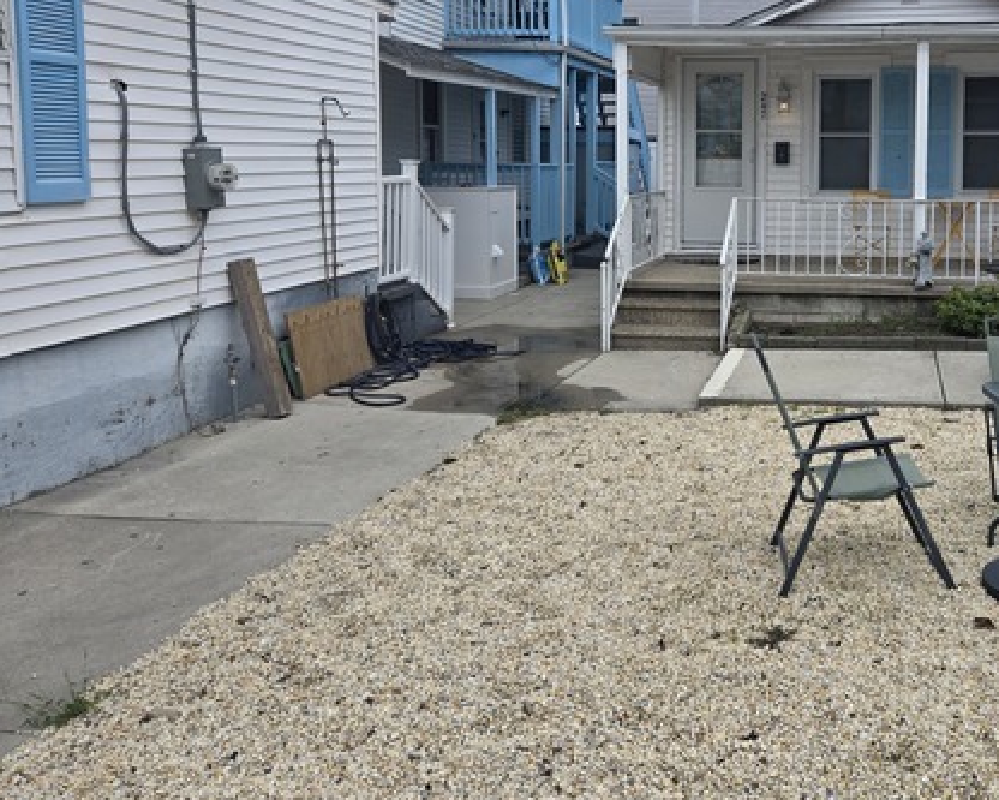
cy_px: 226
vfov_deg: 40.3
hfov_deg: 48.7
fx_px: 1065
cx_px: 722
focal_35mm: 36
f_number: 1.8
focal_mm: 5.4
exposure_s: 1/1785
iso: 25
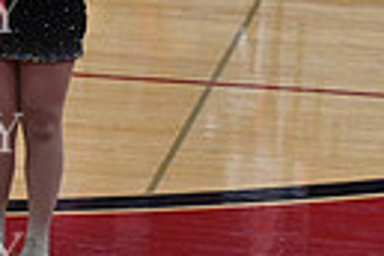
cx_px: -408
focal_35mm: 564
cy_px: 73
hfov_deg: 3.6
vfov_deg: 2.4
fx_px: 6016
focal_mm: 125
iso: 4000
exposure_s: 1/400
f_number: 4
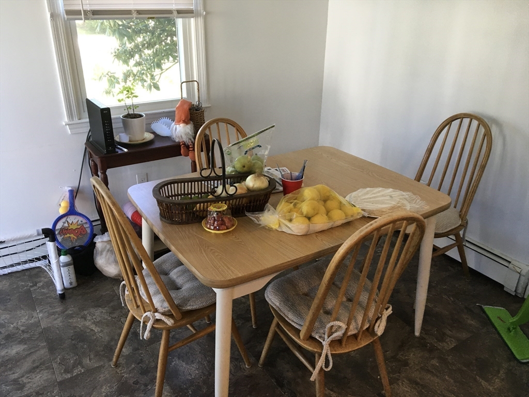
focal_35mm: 29
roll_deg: -0.3
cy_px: 198
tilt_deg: -23.5
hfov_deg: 61.7
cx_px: 264
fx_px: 443
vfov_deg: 48.2
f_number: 2.2
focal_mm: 4.15
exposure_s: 1/30
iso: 40
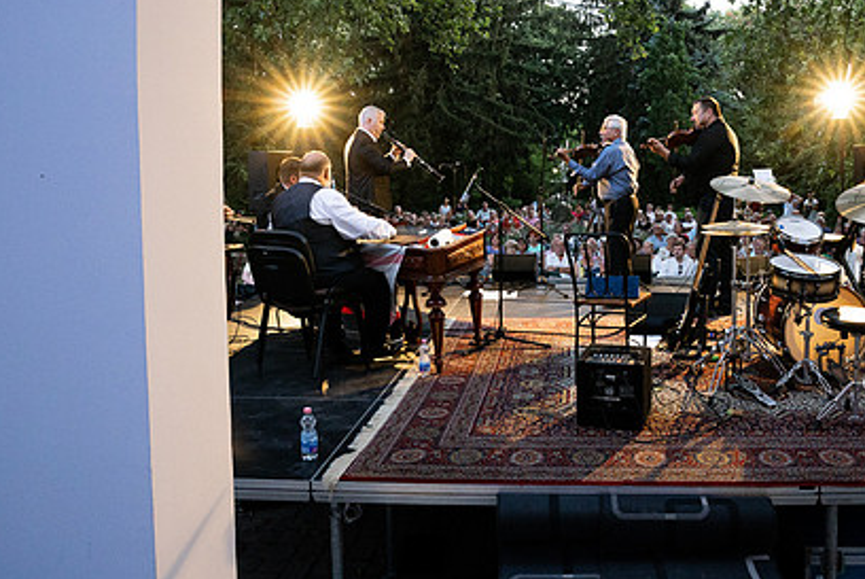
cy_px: 179
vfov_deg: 44.2
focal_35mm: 29
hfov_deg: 62.7
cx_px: 539
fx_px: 698
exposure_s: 1/100
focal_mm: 16
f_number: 7.1
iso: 2500
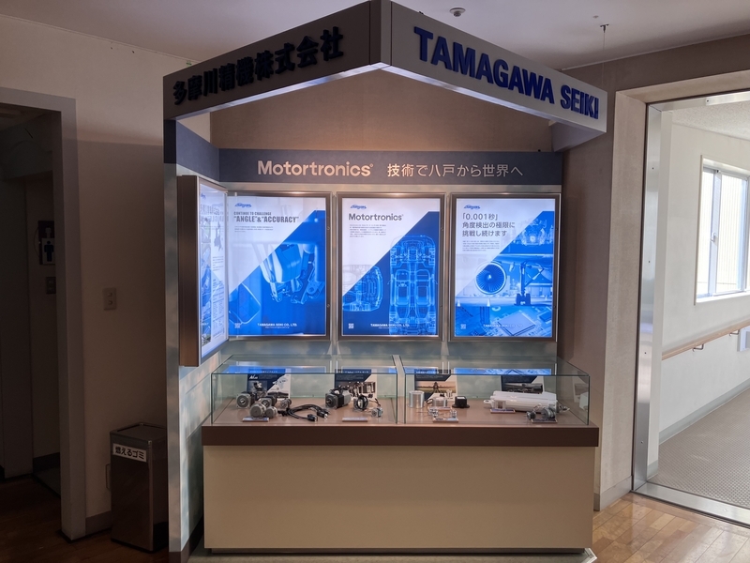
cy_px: 282
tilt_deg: -3.3
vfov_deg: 49.7
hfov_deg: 63.4
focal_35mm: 28
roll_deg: +0.4
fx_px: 607
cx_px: 375
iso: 32
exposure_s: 1/100
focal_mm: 3.99
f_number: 1.8
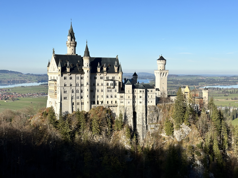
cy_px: 89
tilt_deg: -3.9
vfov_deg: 30.3
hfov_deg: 39.7
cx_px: 119
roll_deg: +0.0
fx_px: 330
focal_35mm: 48
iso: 64
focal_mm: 6.86
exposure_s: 1/4785
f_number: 1.78
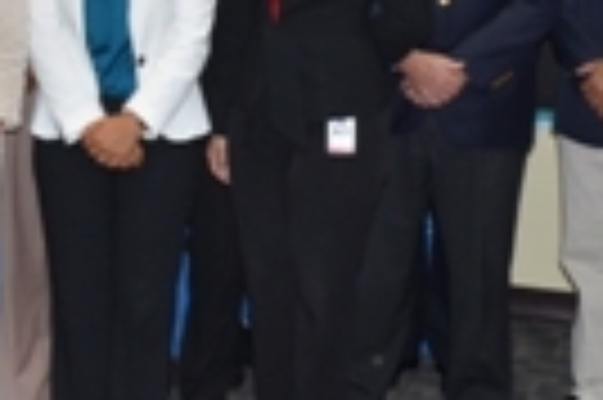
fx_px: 1673
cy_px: -7
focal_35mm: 100
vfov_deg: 13.5
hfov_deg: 19.8
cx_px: 0
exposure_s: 1/100
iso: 320
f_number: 3.5
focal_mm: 20
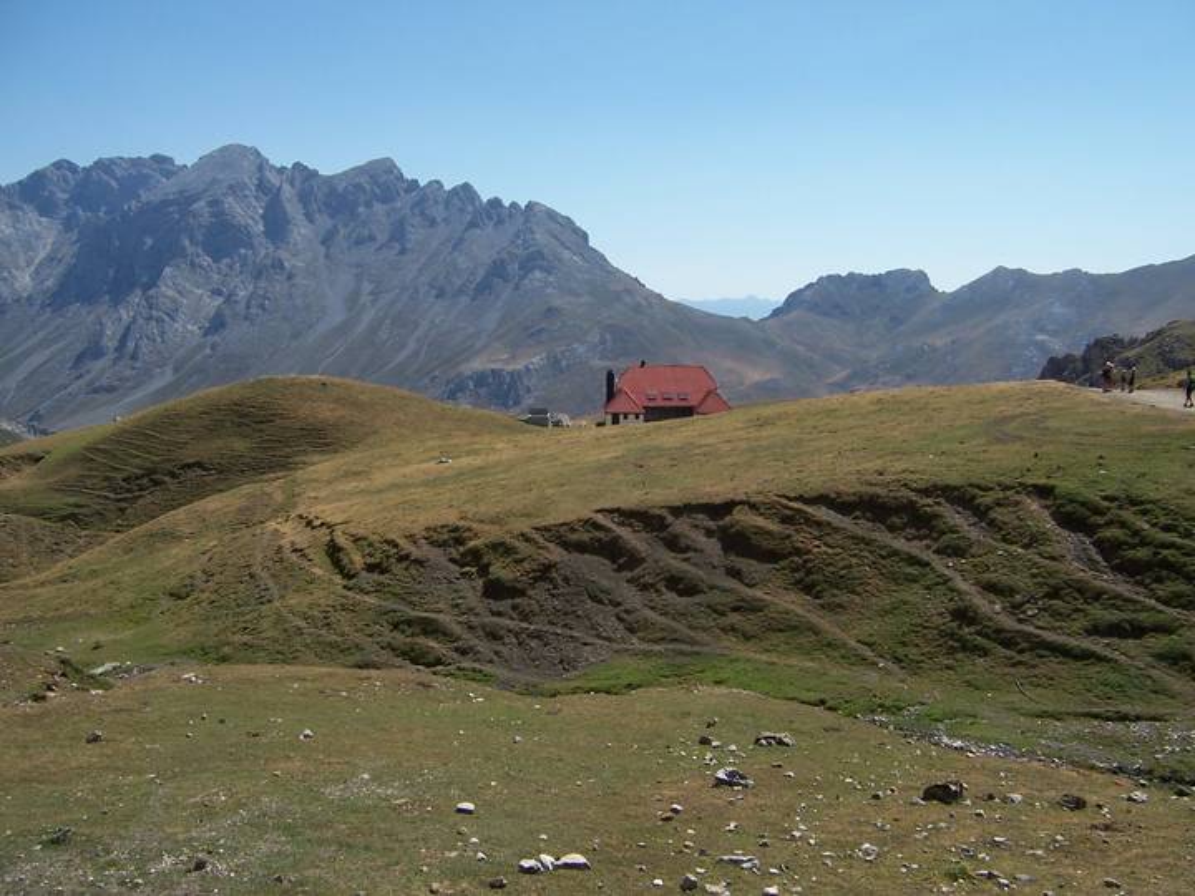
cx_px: 598
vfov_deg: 42.9
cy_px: 448
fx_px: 1139
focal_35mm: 33
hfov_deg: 55.4
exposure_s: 1/1000
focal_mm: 5.5
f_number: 4
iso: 80
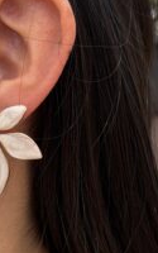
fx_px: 703
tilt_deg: -5.1
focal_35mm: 102
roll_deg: +0.0
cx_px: 5
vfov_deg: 20.4
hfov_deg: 12.7
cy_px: 147
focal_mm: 6.76
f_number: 1.78
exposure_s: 1/1353
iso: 64
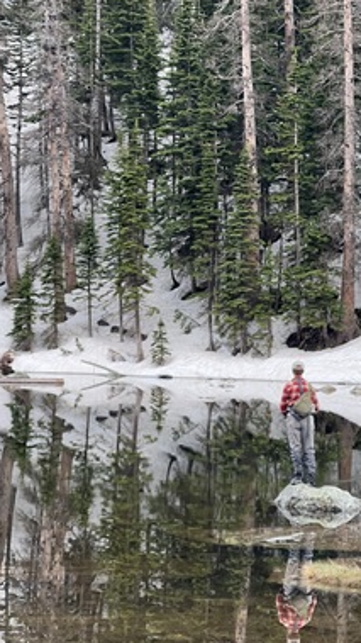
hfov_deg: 10.5
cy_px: 249
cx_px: 271
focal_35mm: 115
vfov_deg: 18.6
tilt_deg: +2.2
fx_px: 1958
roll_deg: -0.7
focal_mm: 9
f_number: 2.8
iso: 100
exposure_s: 1/99
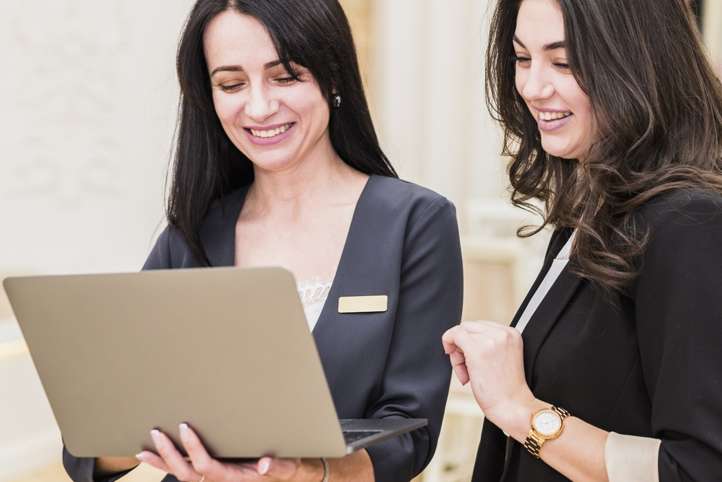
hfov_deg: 24.4
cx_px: 434
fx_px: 1665
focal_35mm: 83
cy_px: 170
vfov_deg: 16.4
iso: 200
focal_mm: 50
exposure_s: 1/160
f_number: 2.5
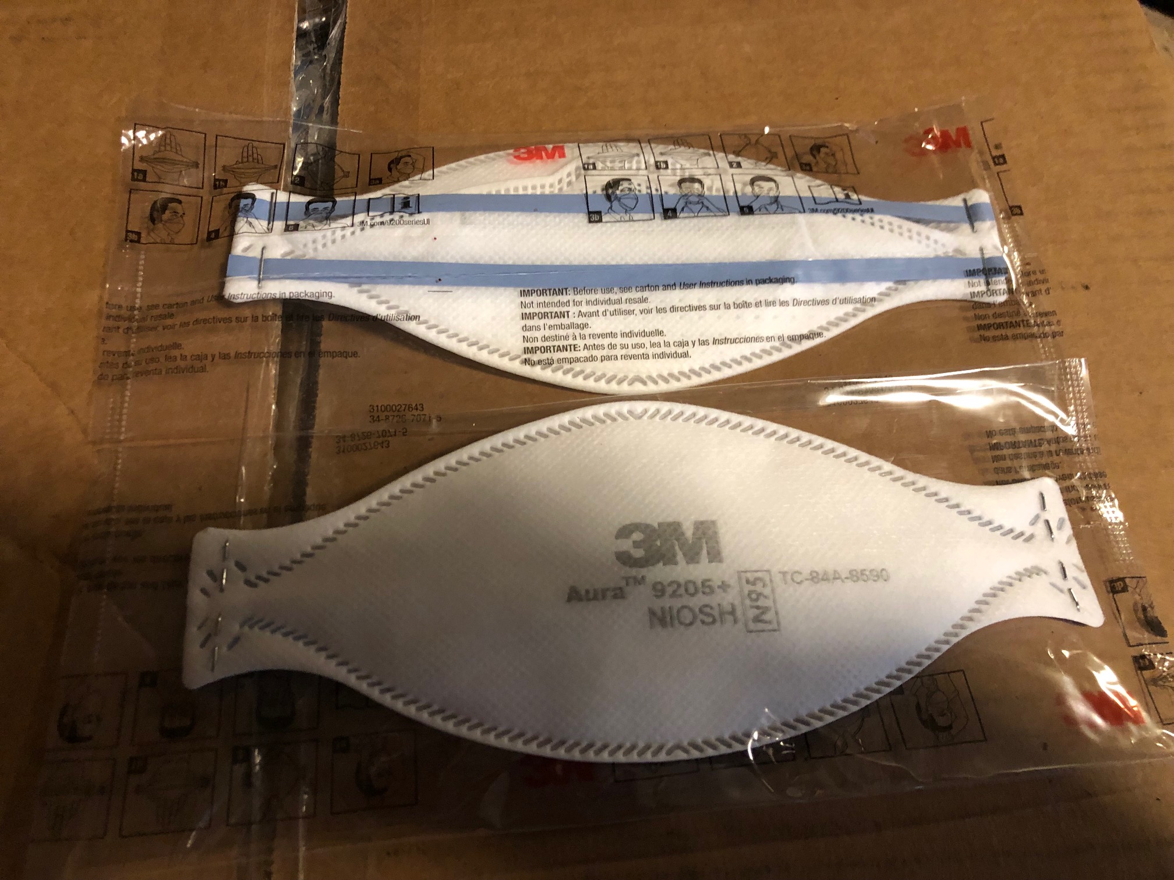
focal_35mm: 28
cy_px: 440
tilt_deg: -64.3
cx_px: 587
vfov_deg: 49.7
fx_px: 950
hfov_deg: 63.4
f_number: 1.8
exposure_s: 1/11
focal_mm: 4
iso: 100
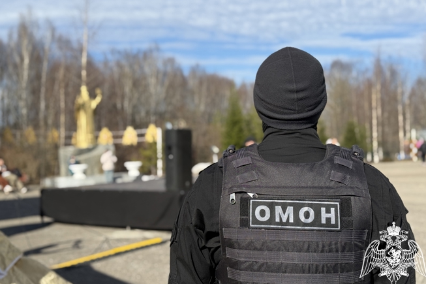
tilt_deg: +2.0
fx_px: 603
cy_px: 129
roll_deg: +1.0
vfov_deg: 26.5
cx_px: 216
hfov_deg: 38.9
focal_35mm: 51
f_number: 1.78
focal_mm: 6.76
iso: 64
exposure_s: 1/4878
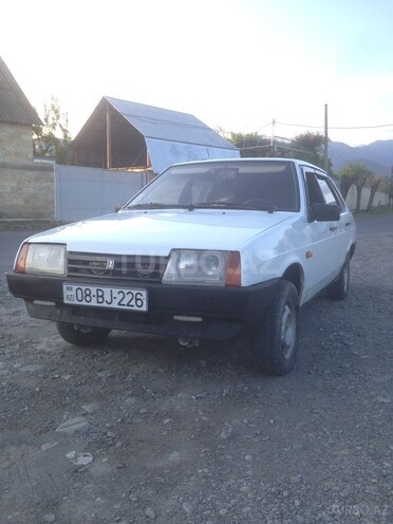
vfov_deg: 55.4
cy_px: 262
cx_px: 196
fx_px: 500
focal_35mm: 33
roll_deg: -2.6
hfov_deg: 42.9
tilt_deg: -5.1
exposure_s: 1/121
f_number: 2.4
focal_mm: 4.12
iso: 50
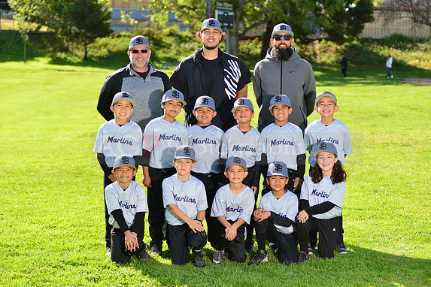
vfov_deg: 16.9
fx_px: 970
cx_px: 217
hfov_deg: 25.1
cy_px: 142
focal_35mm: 81
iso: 100
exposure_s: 1/250
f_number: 5
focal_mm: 80
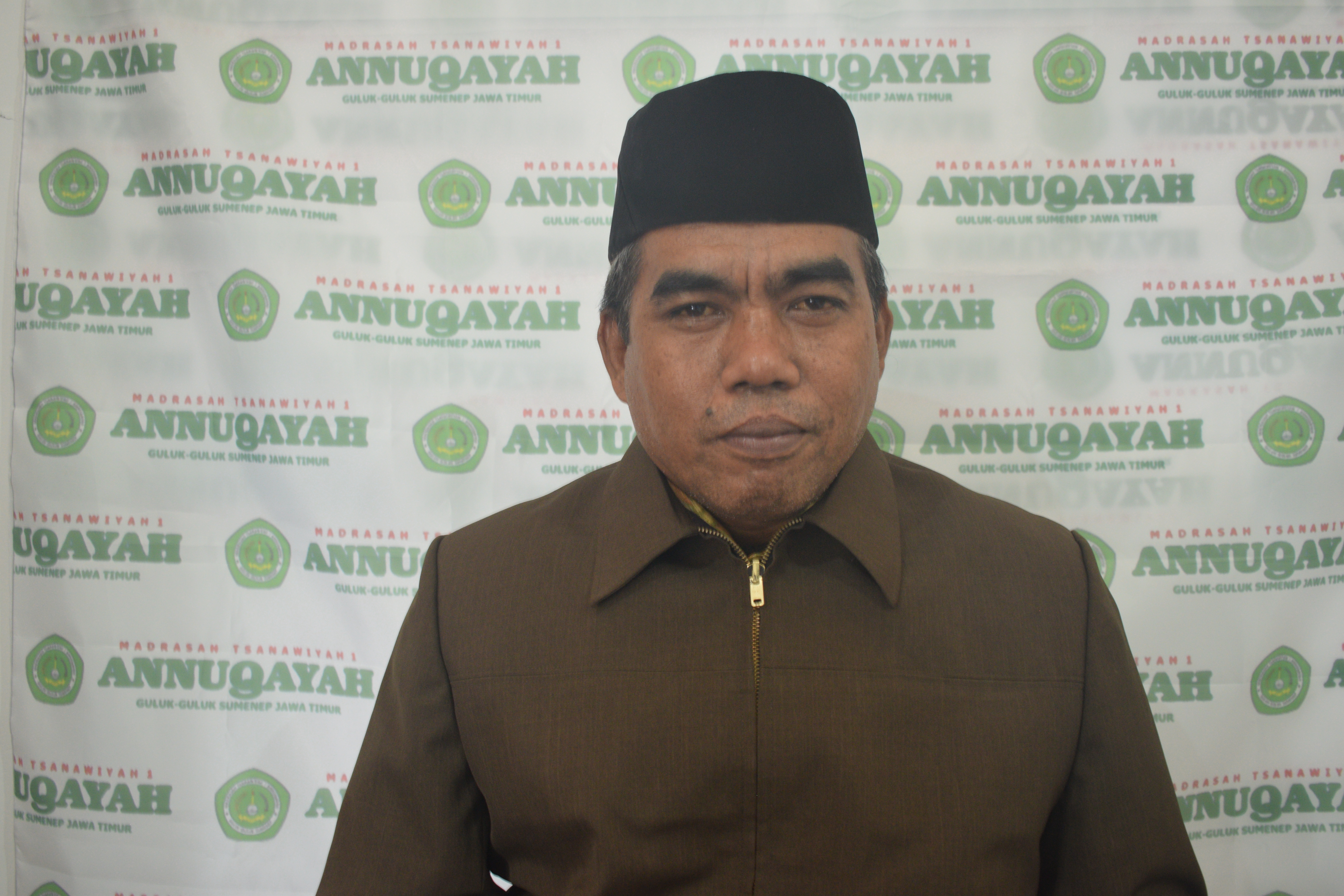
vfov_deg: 36.9
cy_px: 448
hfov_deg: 53.1
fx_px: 1344
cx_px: 672
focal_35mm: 36
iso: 560
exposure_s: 1/13
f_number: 4.5
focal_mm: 24
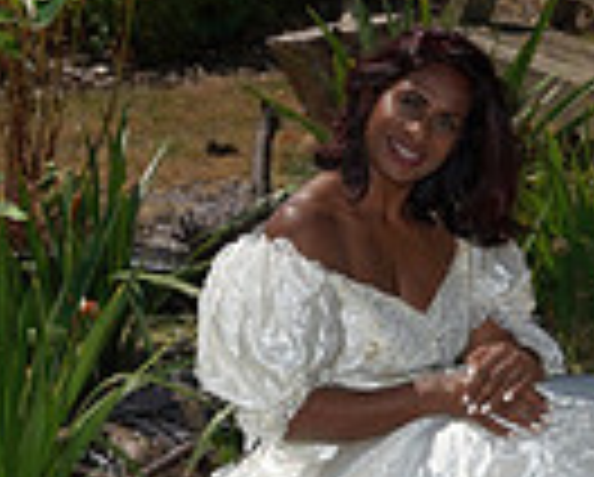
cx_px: 436
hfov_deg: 12.0
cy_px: 153
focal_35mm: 160
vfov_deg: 9.7
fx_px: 2817
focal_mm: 50
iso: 100
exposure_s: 1/250
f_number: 14
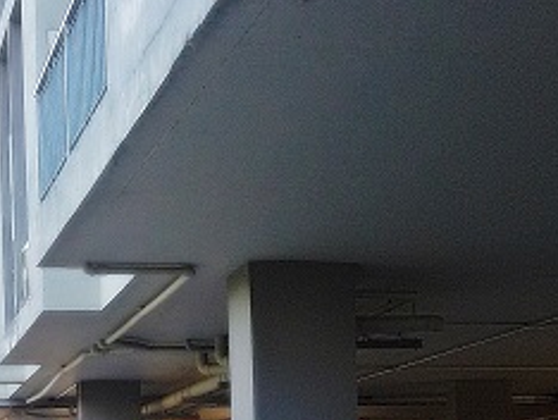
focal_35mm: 86
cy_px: 502
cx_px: 136
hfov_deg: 22.5
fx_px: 1388
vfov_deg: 16.5
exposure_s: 1/215
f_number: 2.4
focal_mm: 2.93
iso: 40
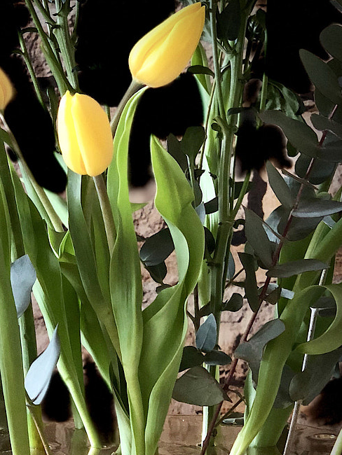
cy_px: 311
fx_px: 1685
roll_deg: +0.1
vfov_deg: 15.4
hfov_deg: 11.6
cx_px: 106
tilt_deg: -3.6
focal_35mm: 128
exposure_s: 1/40
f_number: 2.4
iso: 100
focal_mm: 6
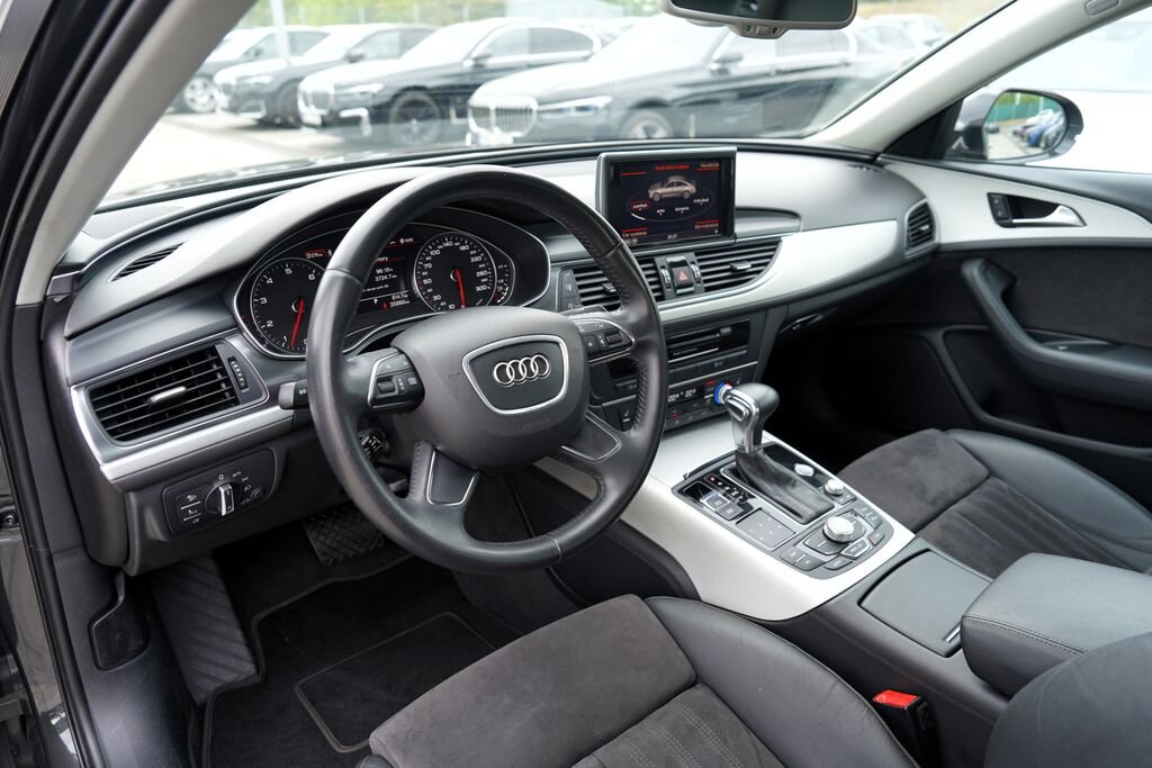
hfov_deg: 73.7
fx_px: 768
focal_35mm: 24
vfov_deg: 53.1
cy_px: 384
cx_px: 576
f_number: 4
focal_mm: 24
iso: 100
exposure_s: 1/60
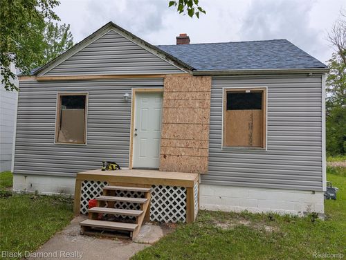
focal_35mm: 24
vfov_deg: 56.9
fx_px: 240
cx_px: 173
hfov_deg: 71.5
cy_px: 130
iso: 22
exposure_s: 1/781
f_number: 1.68
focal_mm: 6.9
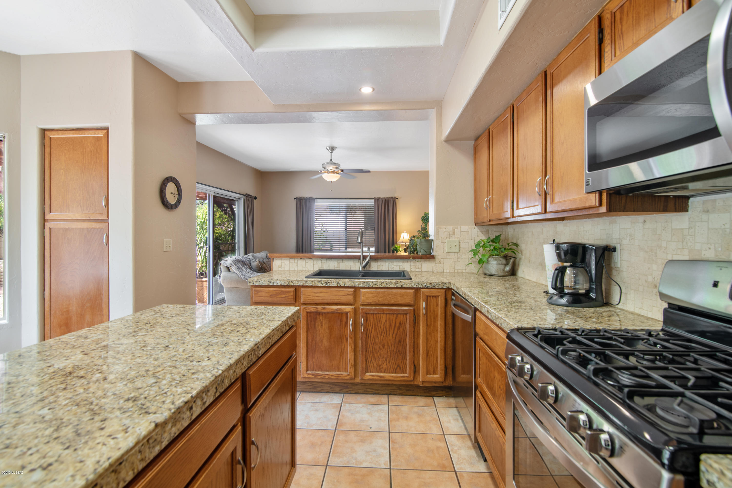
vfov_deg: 73.8
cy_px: 244
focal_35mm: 16
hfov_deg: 96.7
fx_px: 325
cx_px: 366
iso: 100
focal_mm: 16
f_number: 7.1
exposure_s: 1/3
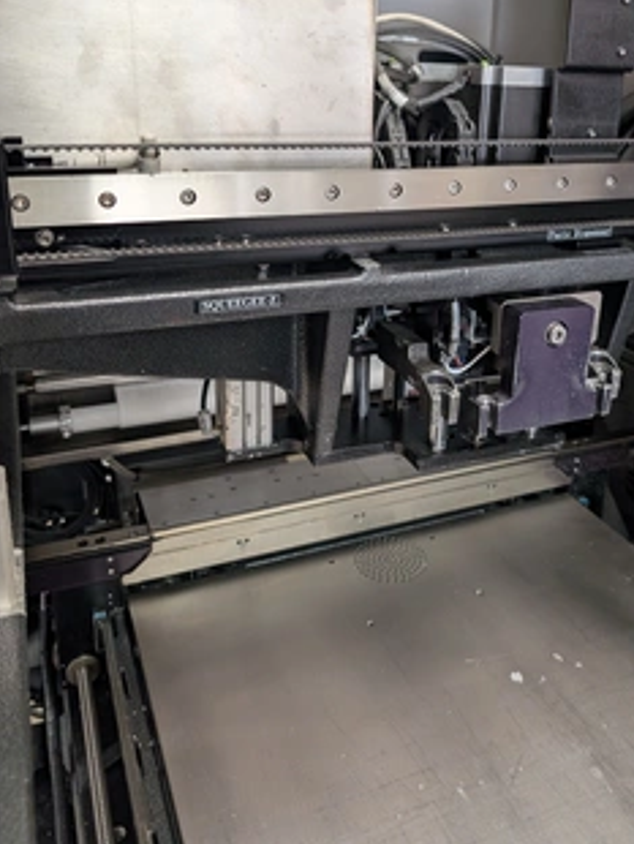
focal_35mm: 31
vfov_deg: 57.4
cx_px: 407
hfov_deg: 45.0
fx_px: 756
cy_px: 302
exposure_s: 1/120
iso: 612
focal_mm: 6.9
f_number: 1.68
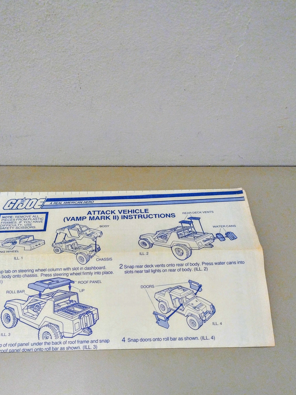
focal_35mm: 32
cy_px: 245
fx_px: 365
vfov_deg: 56.2
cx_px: 125
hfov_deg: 44.0
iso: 1784
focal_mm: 4.71
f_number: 1.7
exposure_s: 1/33.3
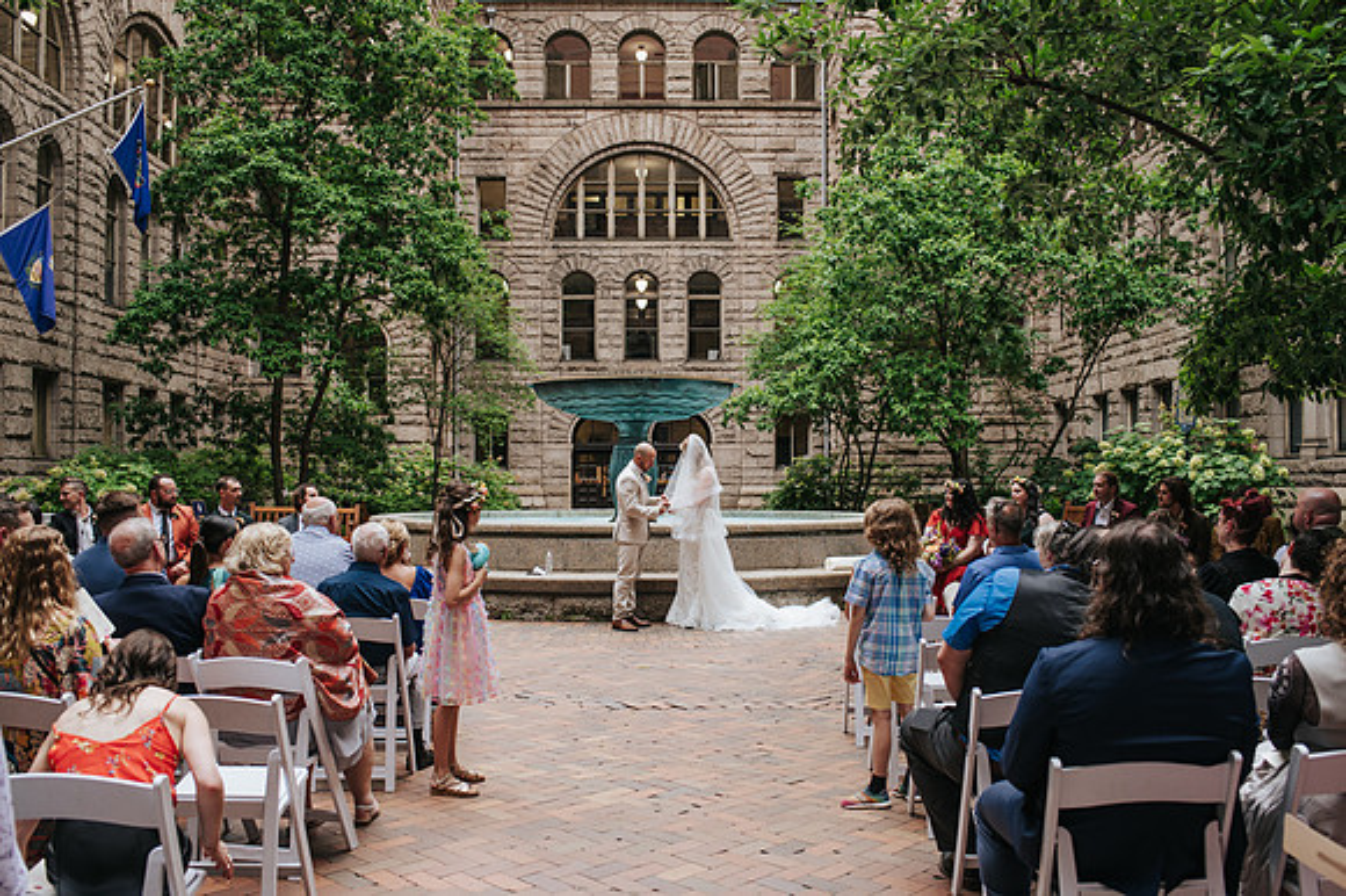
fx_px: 1340
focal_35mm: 36
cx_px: 662
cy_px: 448
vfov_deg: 37.0
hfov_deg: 53.3
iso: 800
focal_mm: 35
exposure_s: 1/400
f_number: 4
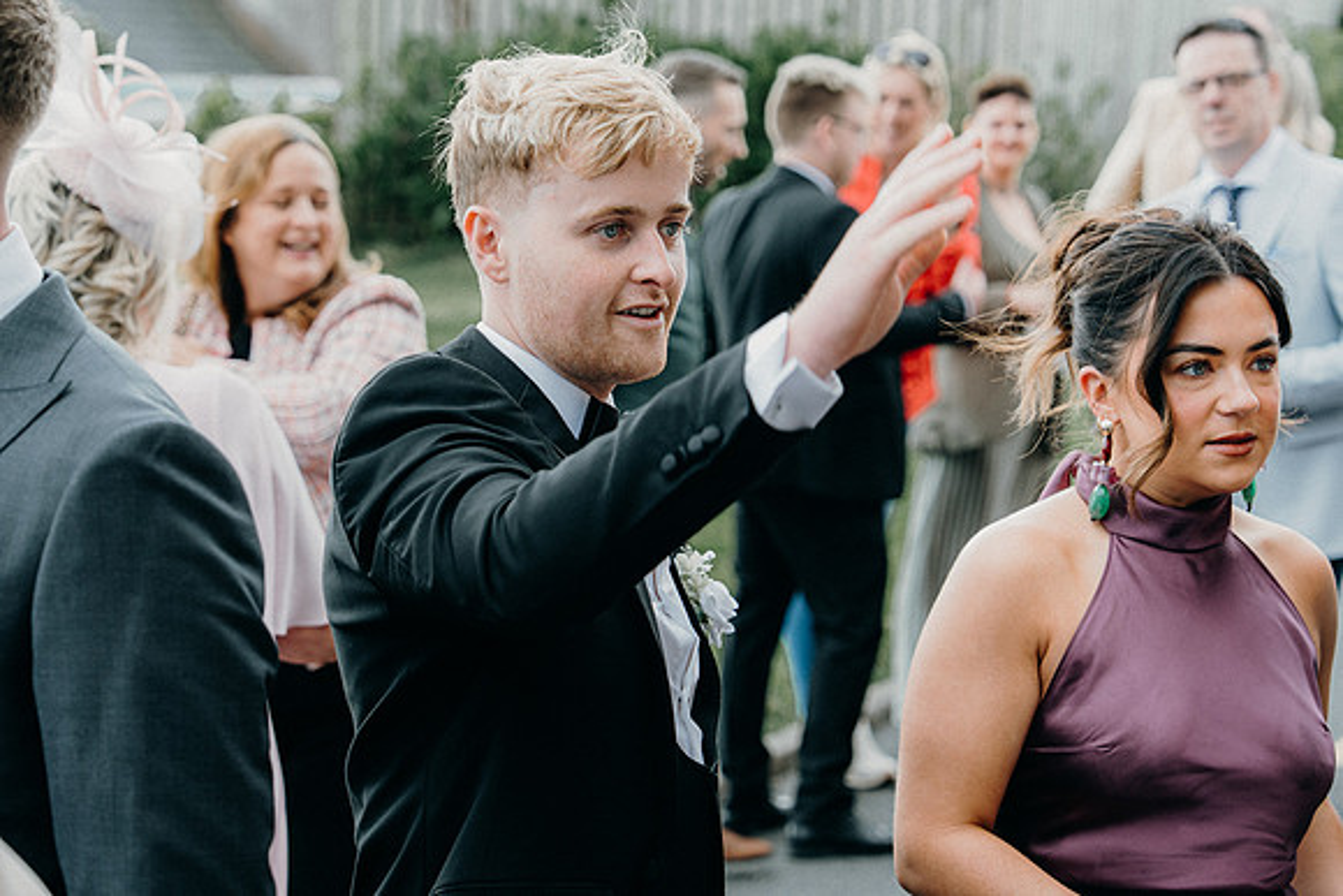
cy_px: 448
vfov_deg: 14.7
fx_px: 3470
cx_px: 672
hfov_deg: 21.9
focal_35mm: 93
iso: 200
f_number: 3.5
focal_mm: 62
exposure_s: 1/200
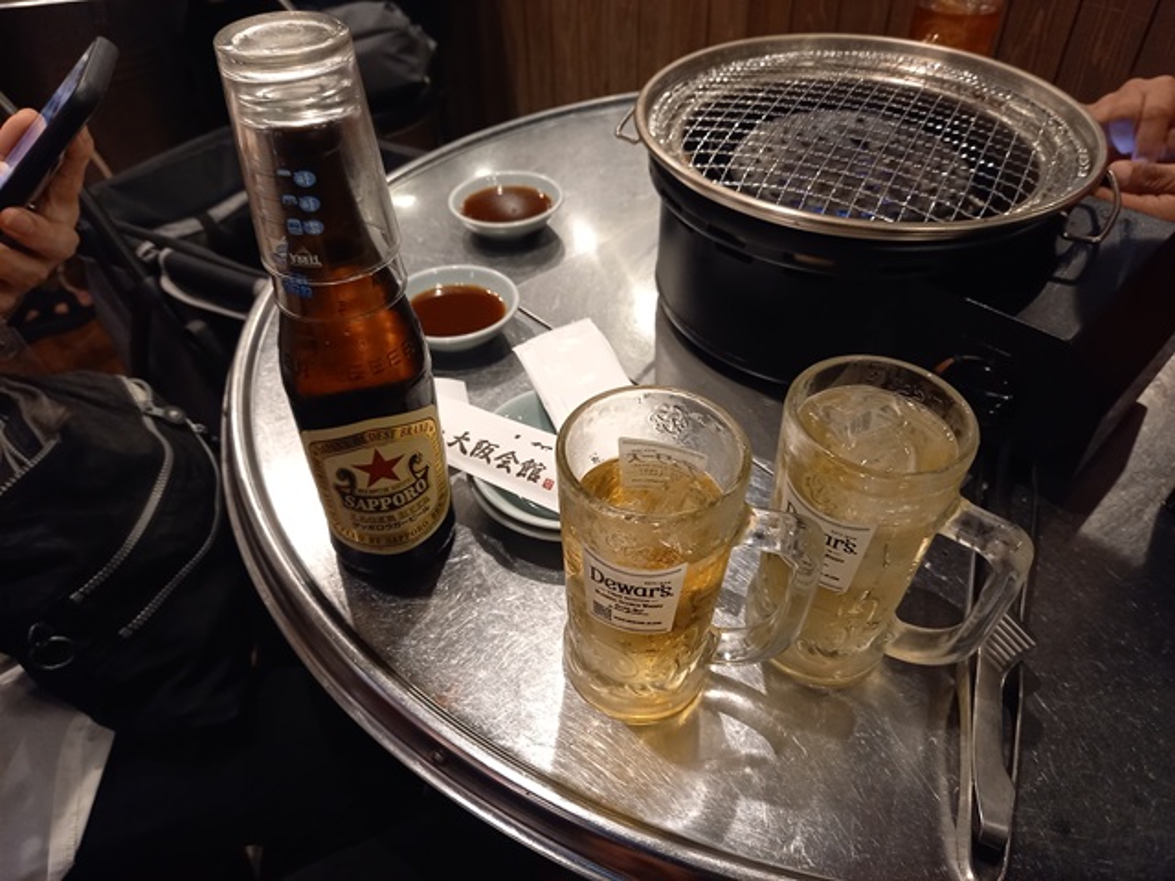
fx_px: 849
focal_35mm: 25
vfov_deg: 54.9
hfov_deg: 69.4
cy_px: 440
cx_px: 588
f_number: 1.8
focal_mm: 4.65
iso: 320
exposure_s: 1/40
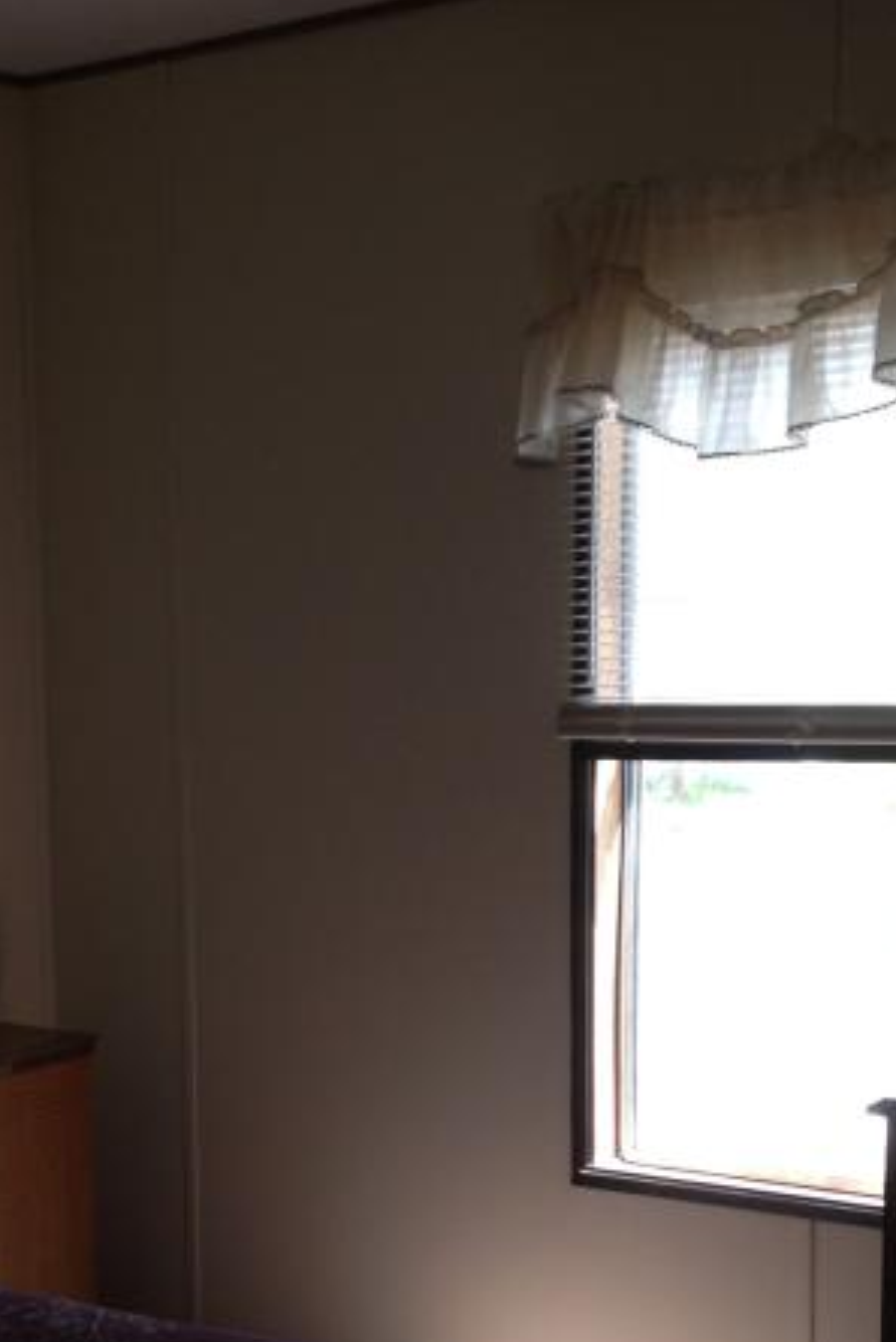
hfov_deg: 17.1
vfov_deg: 25.2
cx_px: 157
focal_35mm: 79
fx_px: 2947
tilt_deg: -9.5
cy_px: 1098
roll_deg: +1.0
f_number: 2.4
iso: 50
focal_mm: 4.12
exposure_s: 1/30
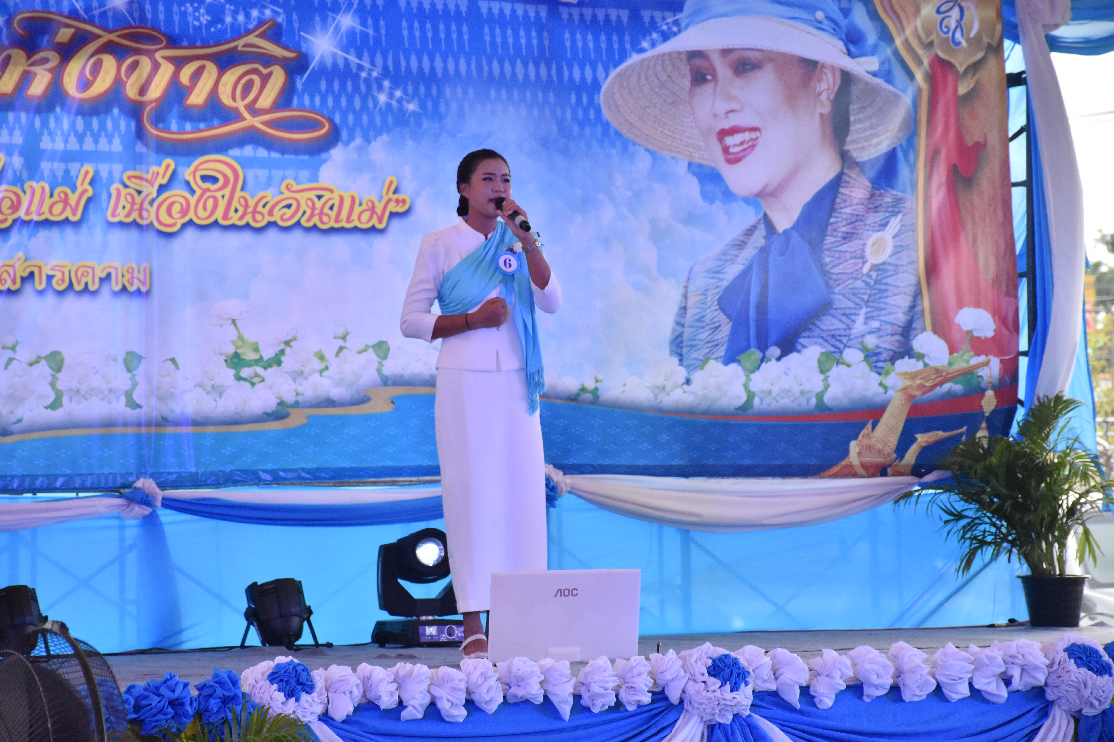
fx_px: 4409
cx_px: 557
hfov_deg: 14.4
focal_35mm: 142
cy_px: 371
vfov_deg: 9.6
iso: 1600
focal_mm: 95
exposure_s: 1/1600
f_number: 5.3
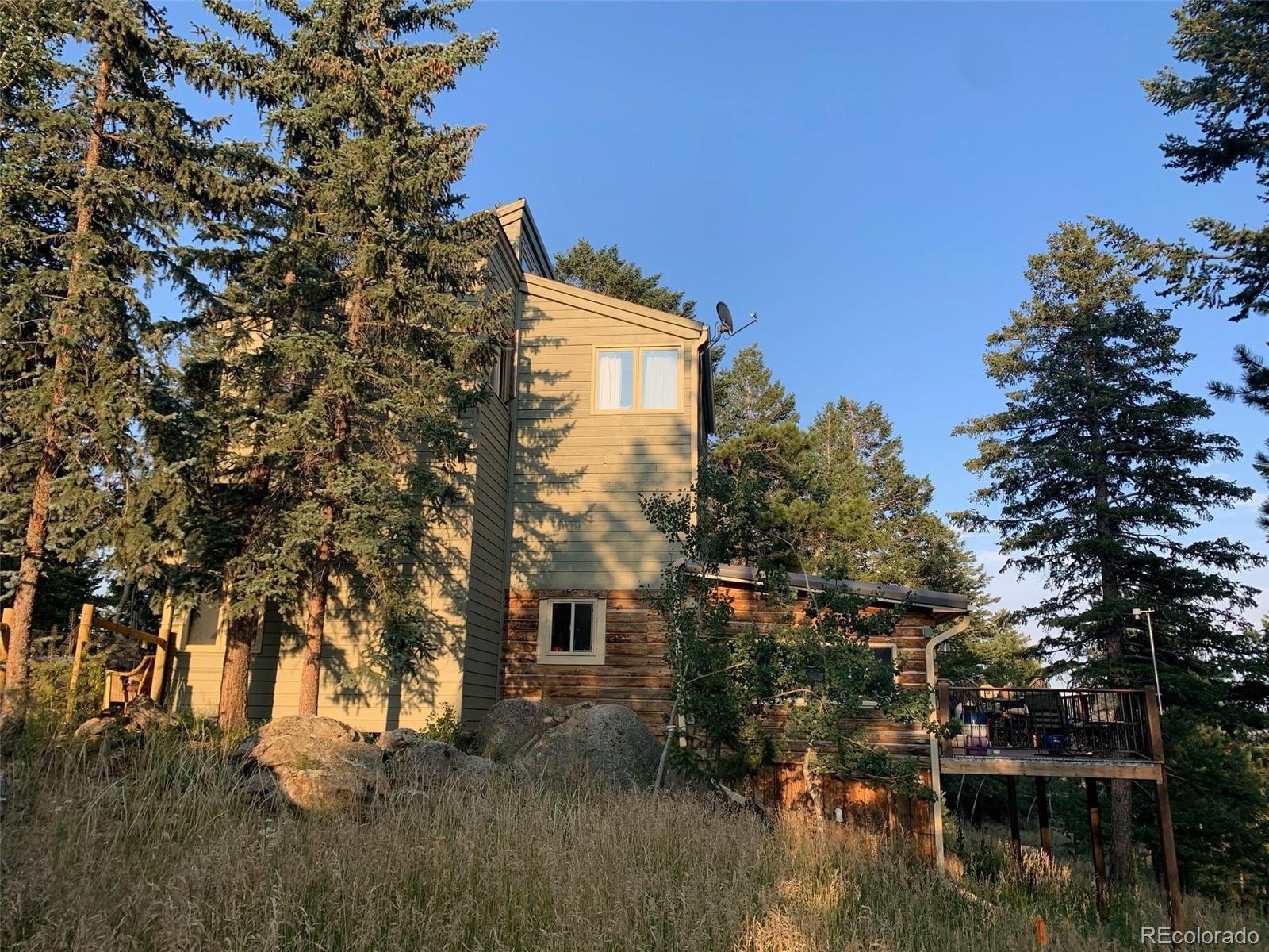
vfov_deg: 53.1
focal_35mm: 26
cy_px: 476
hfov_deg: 67.3
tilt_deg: +14.3
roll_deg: -0.6
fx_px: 953
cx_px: 634
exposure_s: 1/627
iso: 25
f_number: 1.8
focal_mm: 4.25
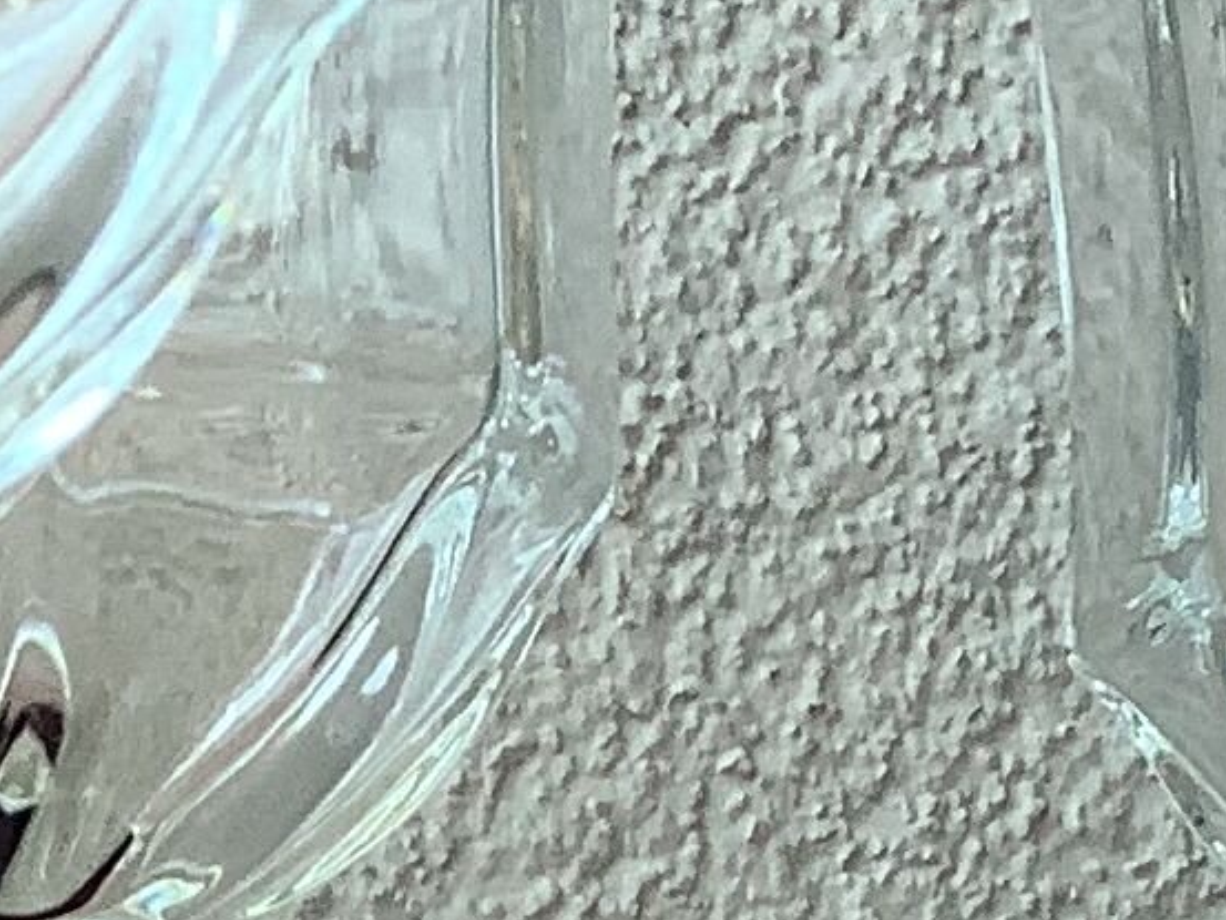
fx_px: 6483
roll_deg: +1.9
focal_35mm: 183
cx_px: -253
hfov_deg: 10.6
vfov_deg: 7.4
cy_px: 2547
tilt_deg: -4.7
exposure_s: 1/120
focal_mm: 3.3
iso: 40
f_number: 2.4
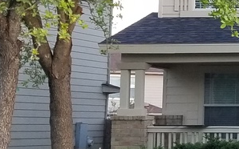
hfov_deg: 13.6
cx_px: 468
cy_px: 66
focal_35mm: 133
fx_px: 866
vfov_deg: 9.8
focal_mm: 4.3
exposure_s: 1/120
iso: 80
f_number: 1.7
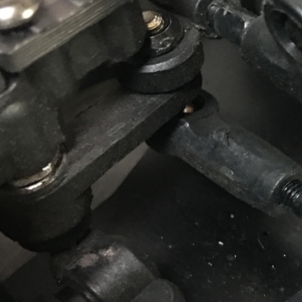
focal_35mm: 84
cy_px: 113
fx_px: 829
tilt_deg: -44.5
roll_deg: -0.9
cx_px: 422
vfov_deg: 20.6
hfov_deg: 18.7
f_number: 2.2
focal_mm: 4.15
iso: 80
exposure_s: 1/4
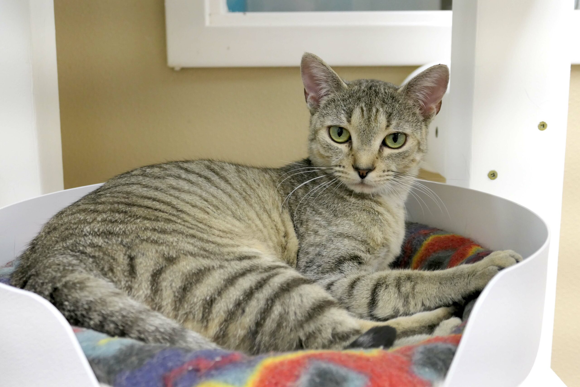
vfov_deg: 27.0
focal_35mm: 50
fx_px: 806
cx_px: 290
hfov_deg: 39.6
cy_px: 194
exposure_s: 1/80
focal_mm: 18.17
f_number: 3.3
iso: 800
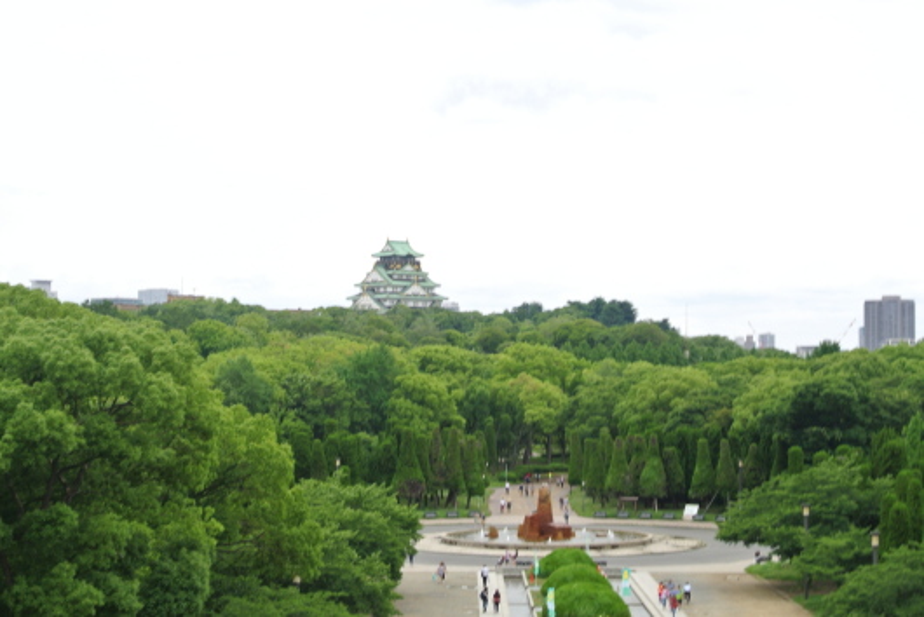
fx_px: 2080
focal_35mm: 81
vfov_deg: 16.9
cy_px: 308
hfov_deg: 25.0
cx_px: 462
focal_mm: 30
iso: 100
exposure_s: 1/250
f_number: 5.6
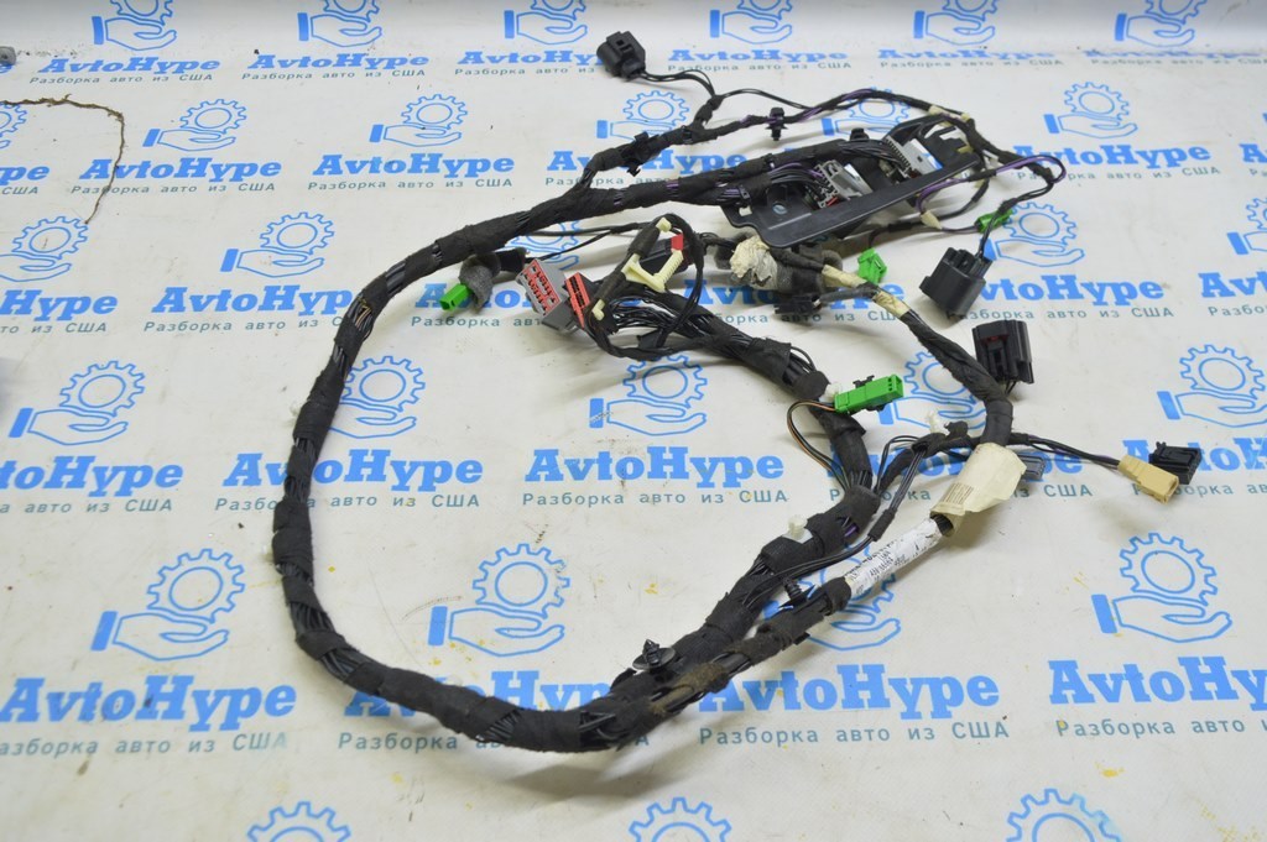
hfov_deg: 57.3
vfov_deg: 39.9
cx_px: 634
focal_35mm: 33
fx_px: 1160
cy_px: 421
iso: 400
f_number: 5.6
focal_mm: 22
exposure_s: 1/20
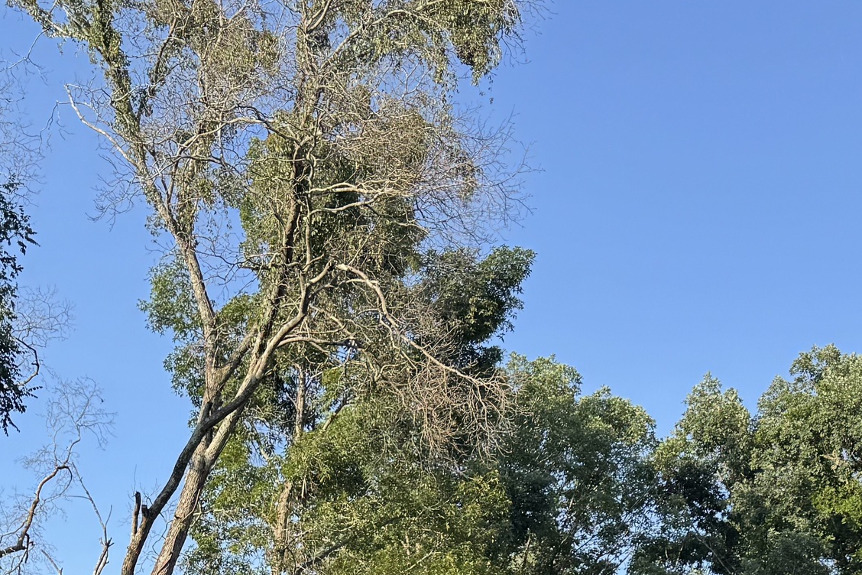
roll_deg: -0.6
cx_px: 315
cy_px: 862
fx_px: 1628
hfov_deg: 29.5
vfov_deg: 17.9
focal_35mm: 68
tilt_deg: +8.2
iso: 80
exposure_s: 1/1042
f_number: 1.78
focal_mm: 6.76
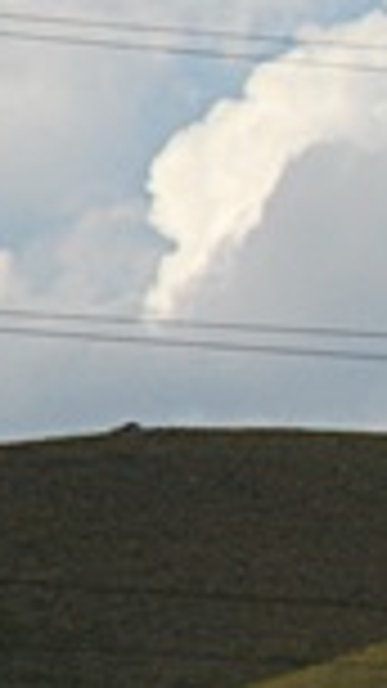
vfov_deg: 1.9
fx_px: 20256
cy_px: 180
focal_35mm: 1110
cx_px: 1233
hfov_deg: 1.1
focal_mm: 135
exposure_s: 1/1600
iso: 400
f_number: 6.3
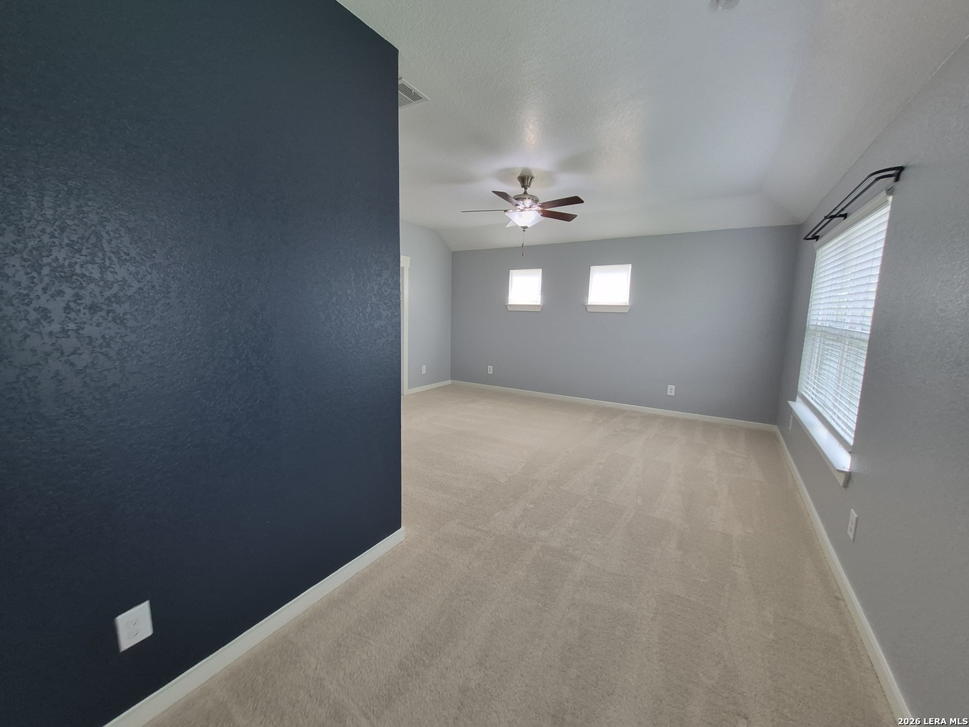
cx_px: 484
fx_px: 364
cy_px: 364
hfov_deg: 106.2
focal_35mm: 13
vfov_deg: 89.9
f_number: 2.2
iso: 100
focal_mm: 1.74
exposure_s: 1/60
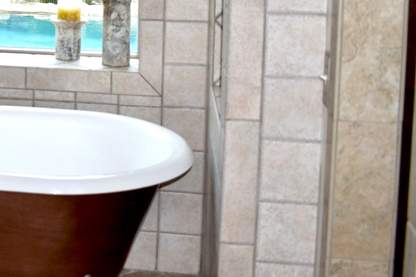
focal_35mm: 75
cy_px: -33
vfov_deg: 17.5
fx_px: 866
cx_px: -58
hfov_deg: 24.9
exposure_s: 1/200
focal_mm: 20
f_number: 4
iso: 100
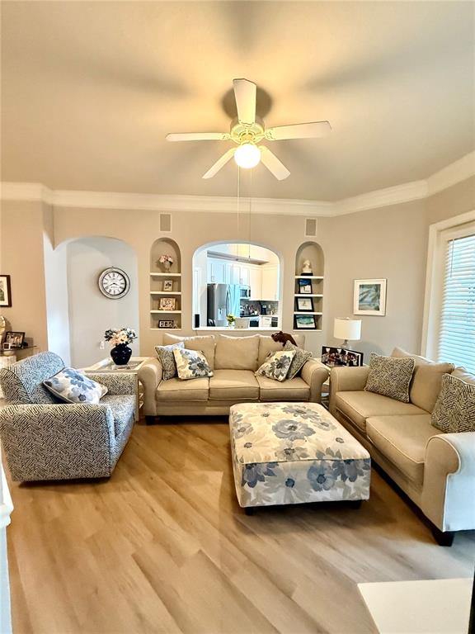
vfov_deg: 102.1
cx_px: 238
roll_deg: -1.7
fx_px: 256
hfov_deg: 85.7
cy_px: 317
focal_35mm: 14
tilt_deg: -3.3
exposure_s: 1/60
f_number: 2.2
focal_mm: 2.22
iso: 640
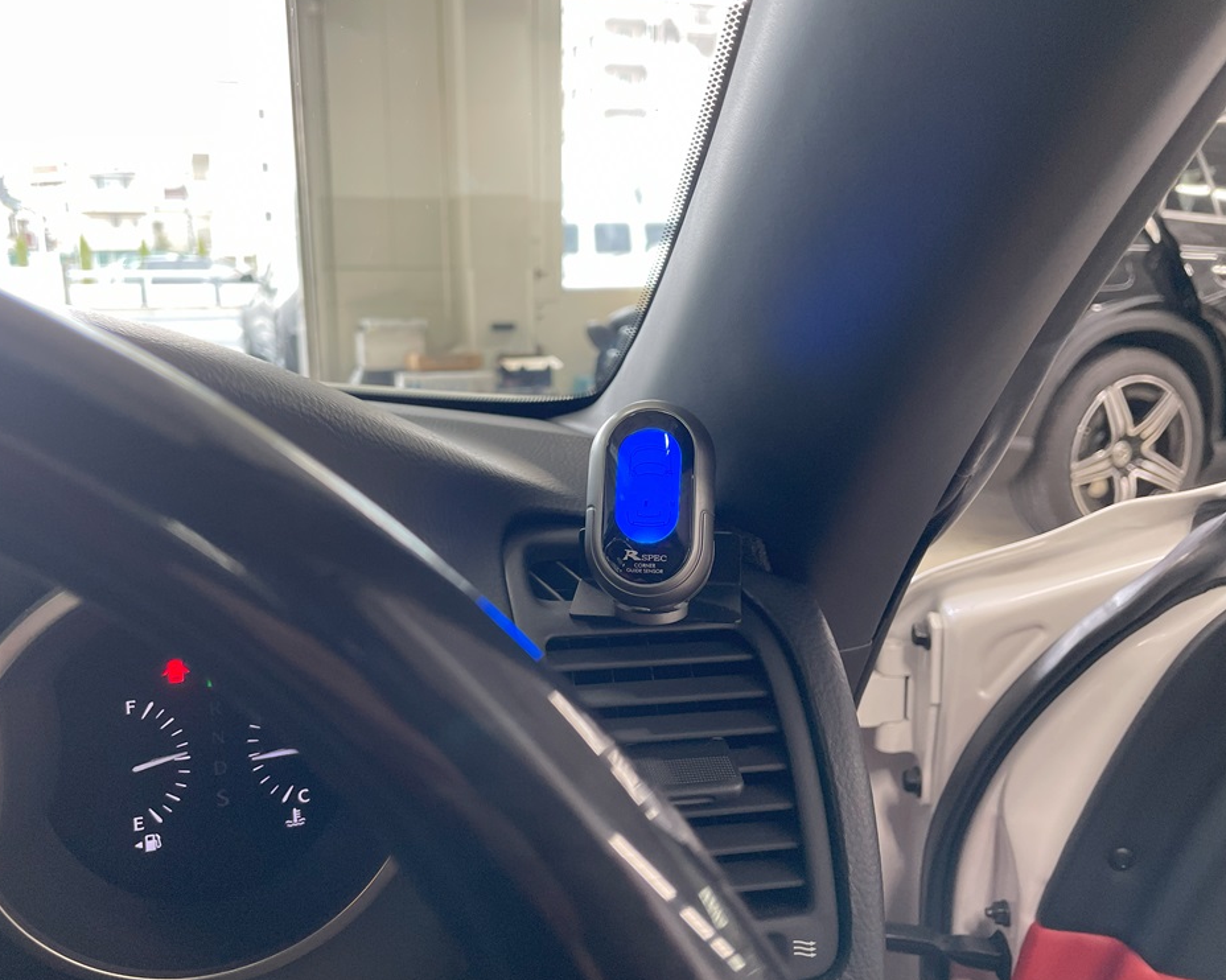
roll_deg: +0.9
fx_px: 1016
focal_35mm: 28
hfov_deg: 62.1
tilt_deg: -12.0
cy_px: 490
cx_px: 552
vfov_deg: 51.5
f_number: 1.6
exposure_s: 1/100
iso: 125
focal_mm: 4.2
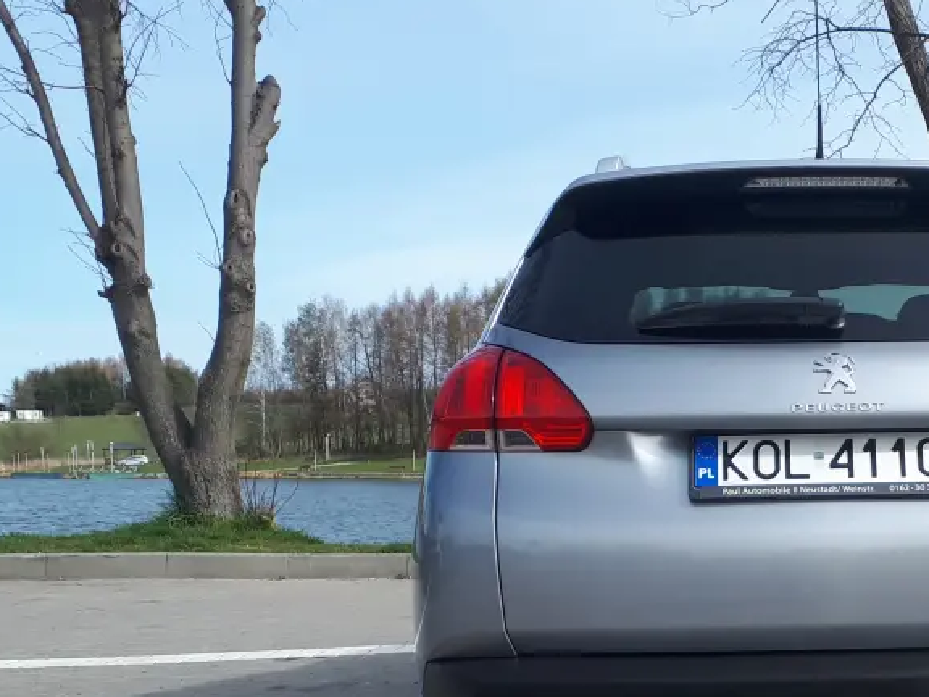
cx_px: 844
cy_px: 628
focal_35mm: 60
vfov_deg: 23.8
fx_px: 1610
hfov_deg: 30.7
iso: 40
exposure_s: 1/956
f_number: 1.9
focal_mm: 3.6
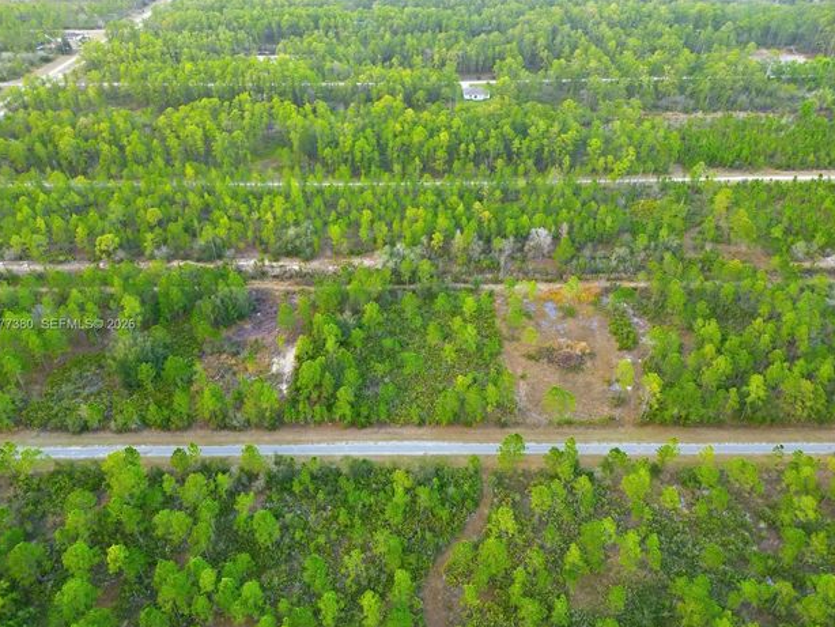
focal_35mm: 25
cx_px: 401
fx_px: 603
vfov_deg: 54.9
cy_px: 325
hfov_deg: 69.3
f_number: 1.7
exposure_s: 1/50
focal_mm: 6.7
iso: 100
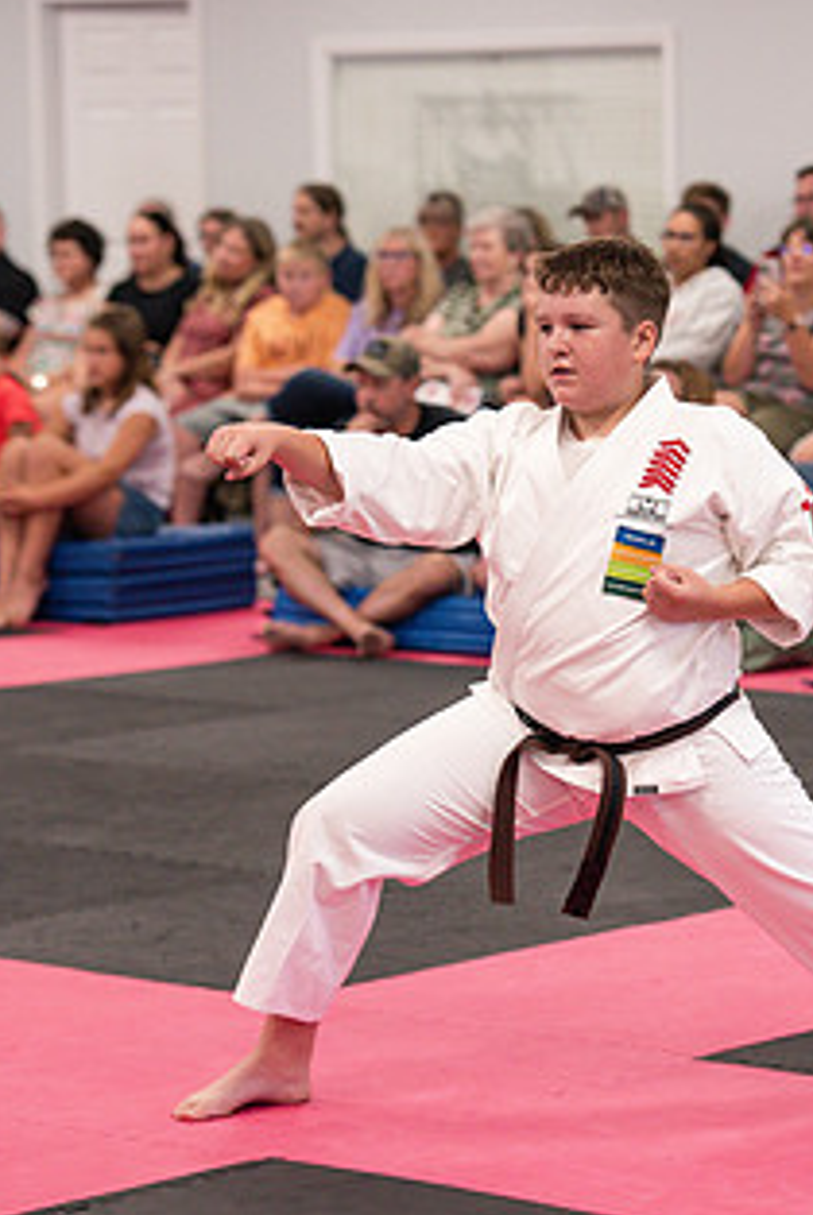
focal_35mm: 146
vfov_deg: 14.0
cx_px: 561
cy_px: 638
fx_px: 4934
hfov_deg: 9.4
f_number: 3.5
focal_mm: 102
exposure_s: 1/400
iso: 1600
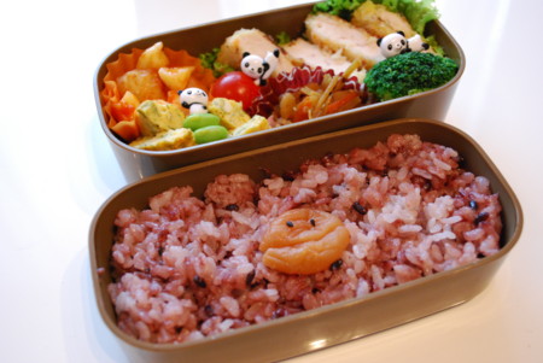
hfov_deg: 49.5
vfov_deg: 34.3
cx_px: 272
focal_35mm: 39
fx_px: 589
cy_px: 182
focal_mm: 26
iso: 1100
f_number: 4.5
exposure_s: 1/30
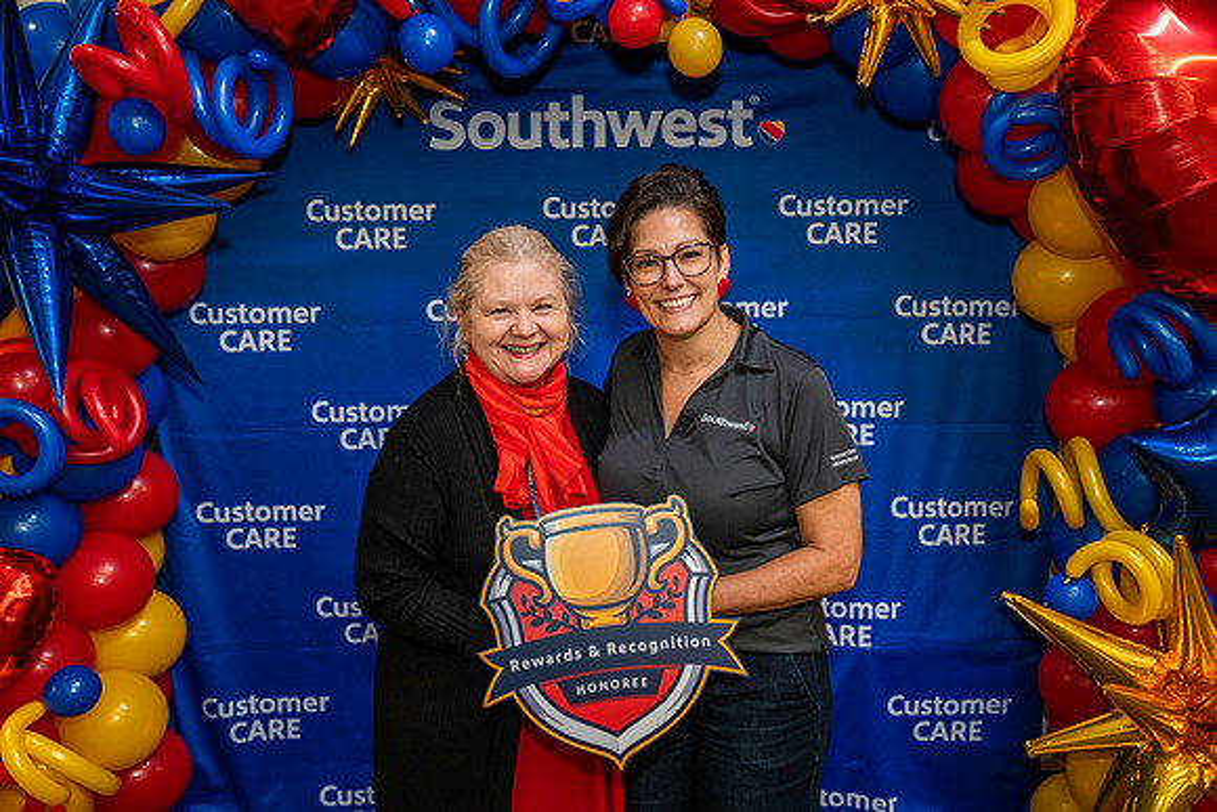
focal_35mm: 36
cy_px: 406
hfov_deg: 53.1
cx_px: 608
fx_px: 1217
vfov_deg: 36.9
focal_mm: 36
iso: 1250
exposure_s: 1/160
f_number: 4
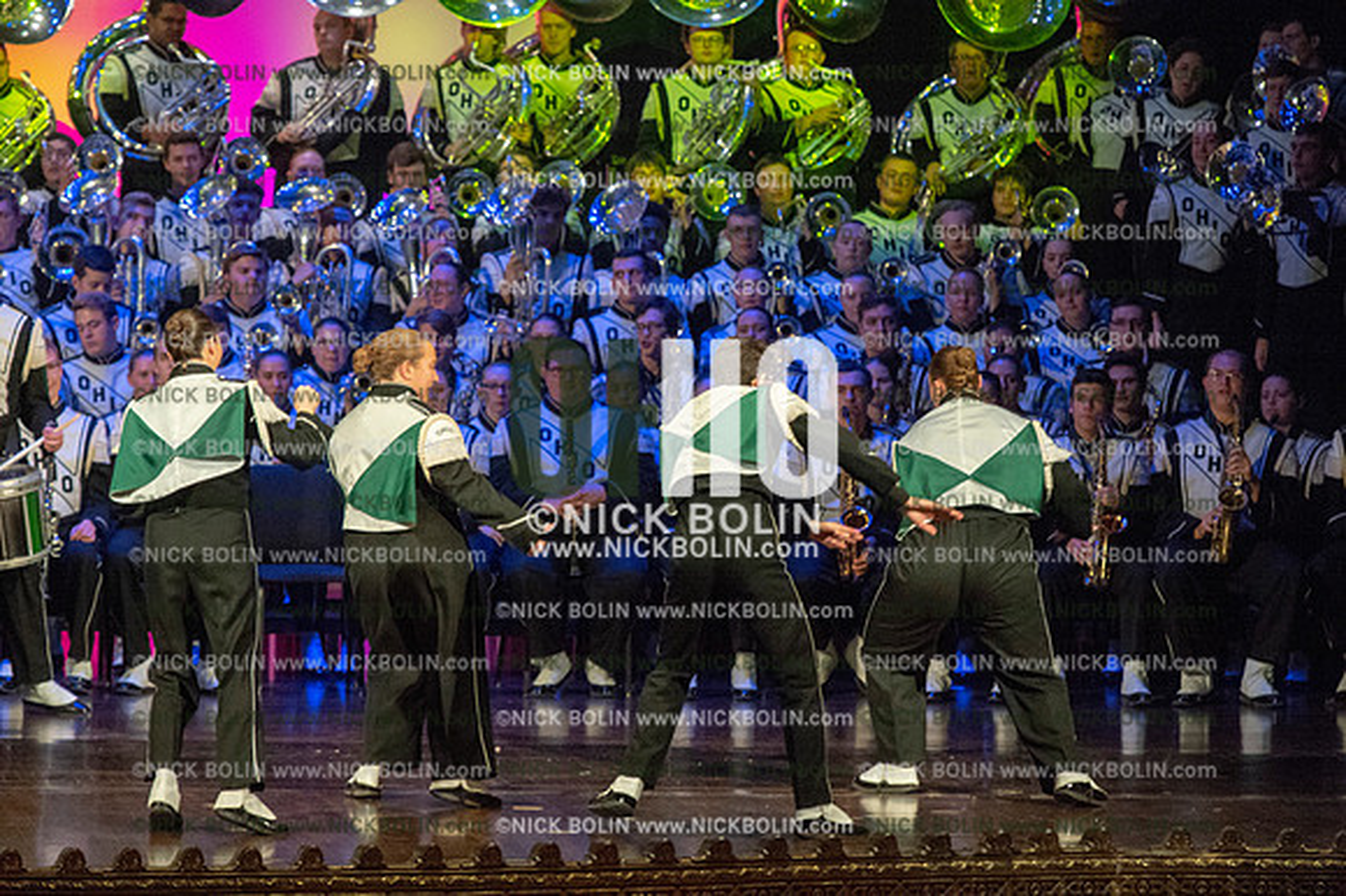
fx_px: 8594
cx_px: 673
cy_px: 448
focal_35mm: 230
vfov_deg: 6.0
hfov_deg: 9.0
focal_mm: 230
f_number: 5.6
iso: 8000
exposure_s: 1/400
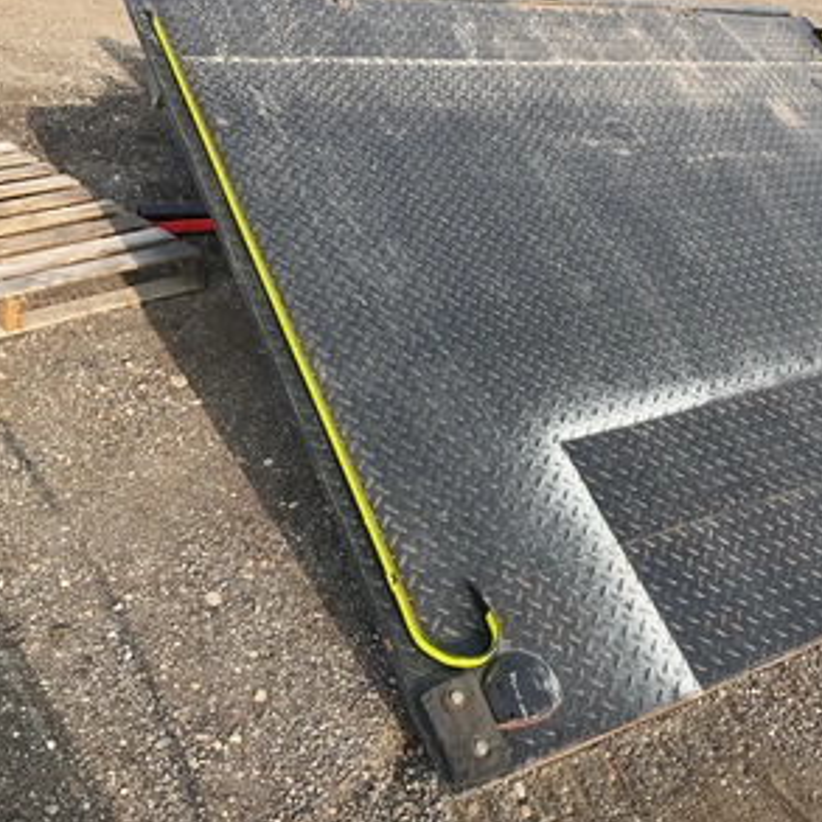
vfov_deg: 47.2
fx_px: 940
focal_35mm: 35
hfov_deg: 46.9
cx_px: 497
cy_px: 415
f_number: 1.8
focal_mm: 3
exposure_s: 1/580
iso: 25
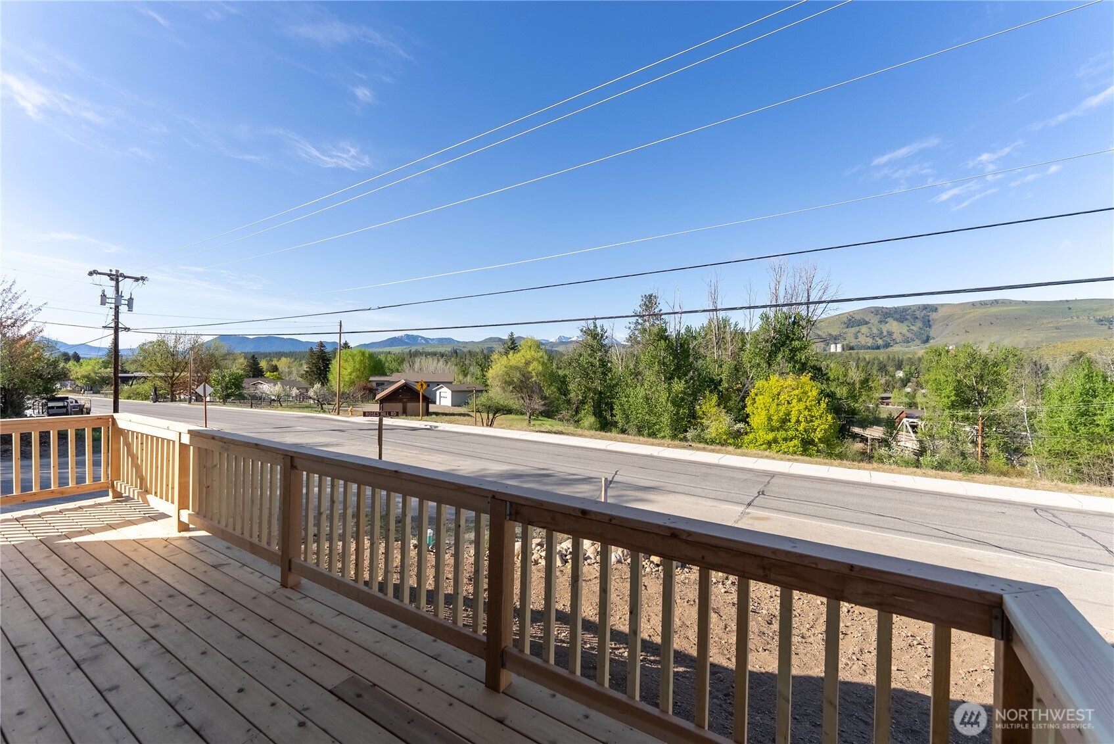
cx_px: 557
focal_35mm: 15
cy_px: 372
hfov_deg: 100.0
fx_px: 467
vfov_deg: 77.0
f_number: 5.6
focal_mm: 15.1
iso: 100
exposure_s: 1/5000
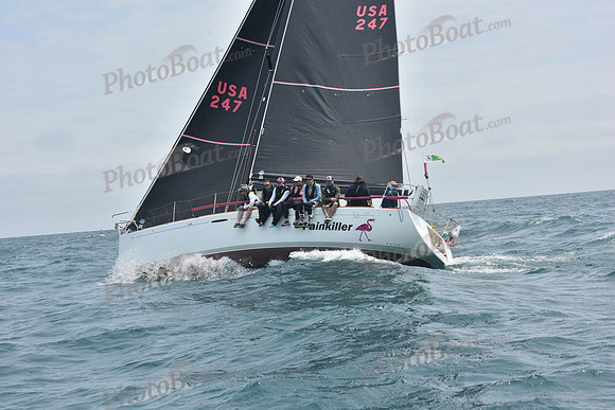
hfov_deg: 28.8
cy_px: 205
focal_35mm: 70
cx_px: 308
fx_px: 1196
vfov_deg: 19.5
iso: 250
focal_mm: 70
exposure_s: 1/800
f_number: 10
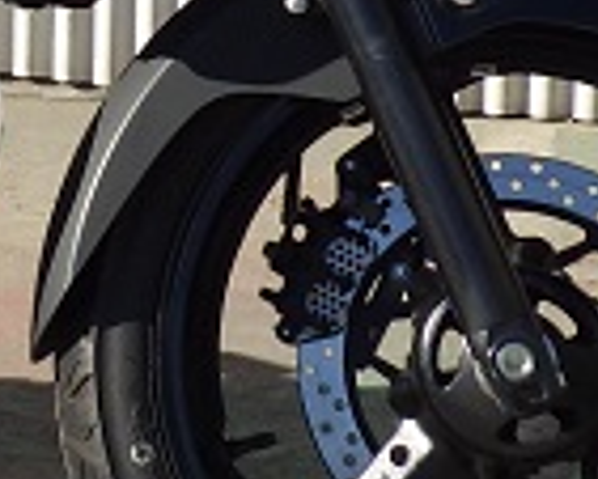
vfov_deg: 10.9
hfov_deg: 13.4
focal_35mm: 137
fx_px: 2426
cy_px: -227
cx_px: -242
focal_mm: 5
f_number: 4.2
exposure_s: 1/640
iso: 125
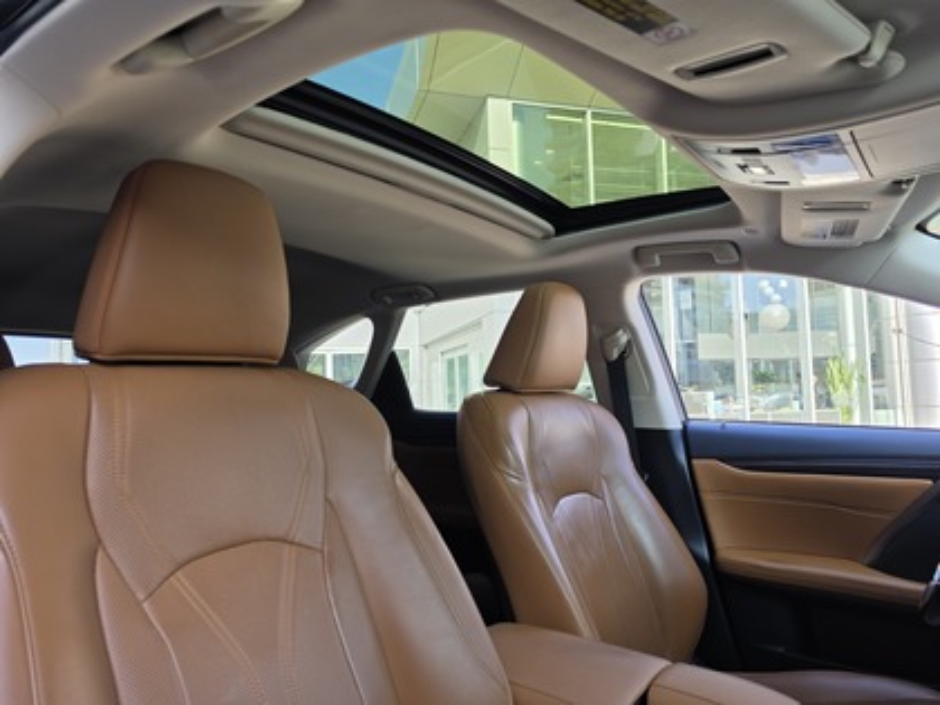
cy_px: 352
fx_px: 625
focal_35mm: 23
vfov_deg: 58.9
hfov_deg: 73.9
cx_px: 470
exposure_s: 1/359
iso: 25
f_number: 1.4
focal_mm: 6.5
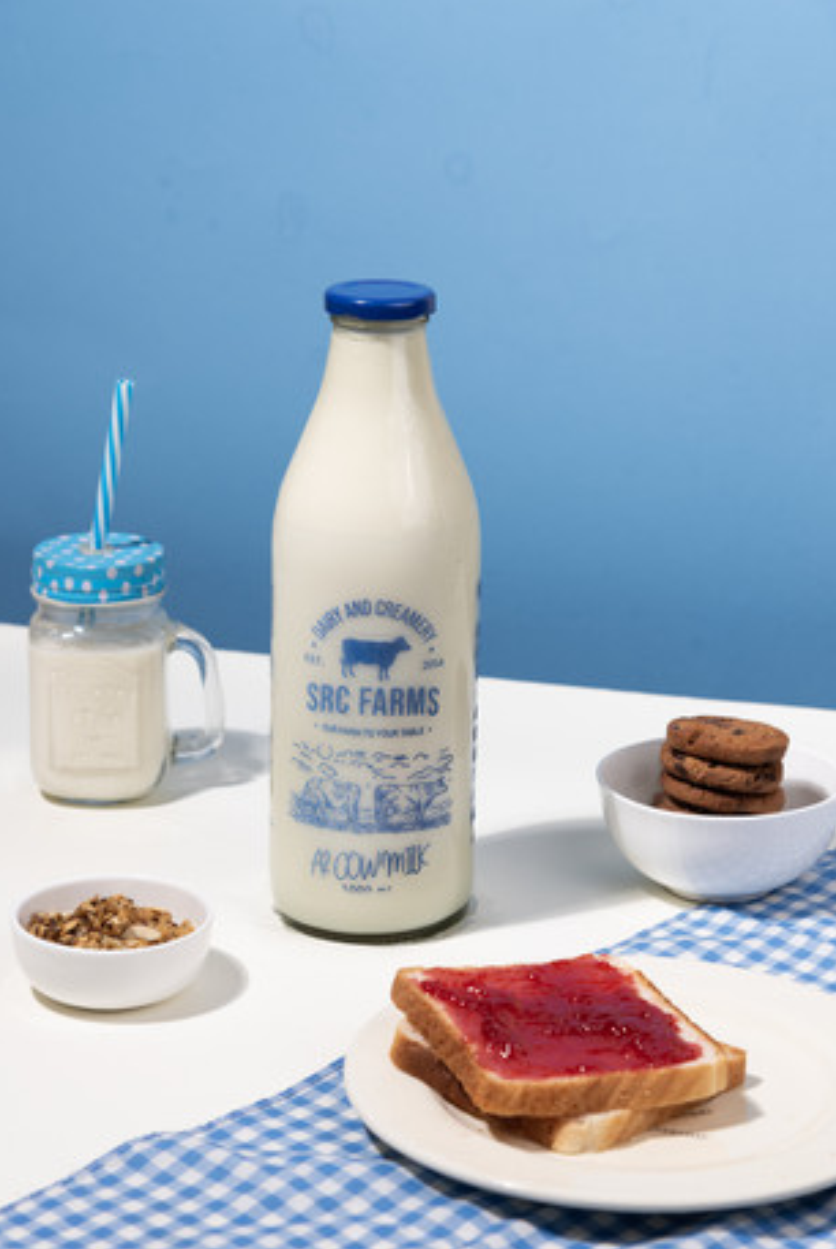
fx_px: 3264
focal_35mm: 94
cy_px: 590
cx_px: 399
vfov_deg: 21.7
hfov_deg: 14.6
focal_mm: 86
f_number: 8
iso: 125
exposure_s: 1/40
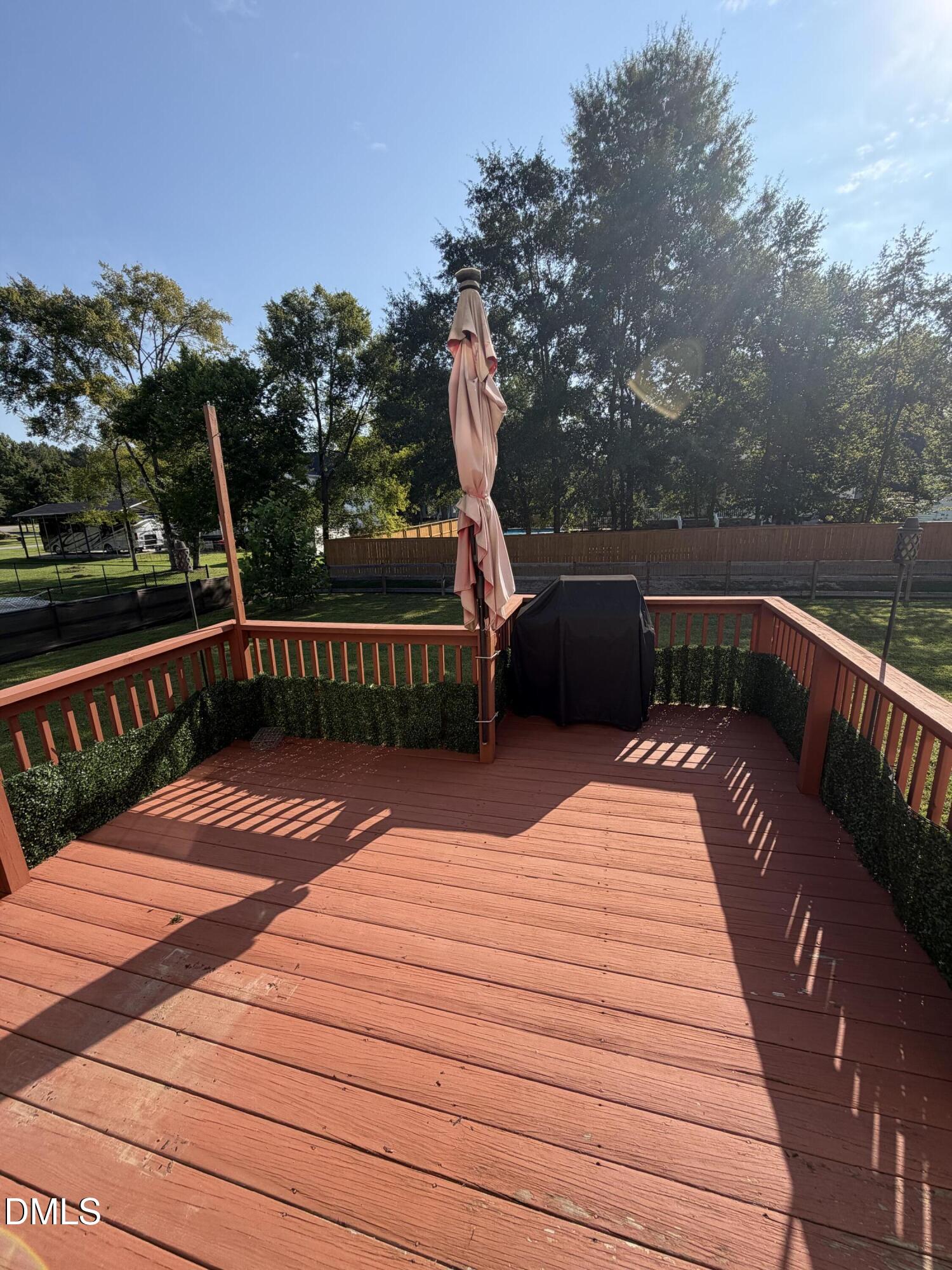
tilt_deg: -13.7
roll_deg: +1.6
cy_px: 635
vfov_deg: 102.1
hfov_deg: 85.7
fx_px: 513
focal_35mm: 14
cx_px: 476
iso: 40
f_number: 2.2
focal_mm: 2.22
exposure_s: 1/770
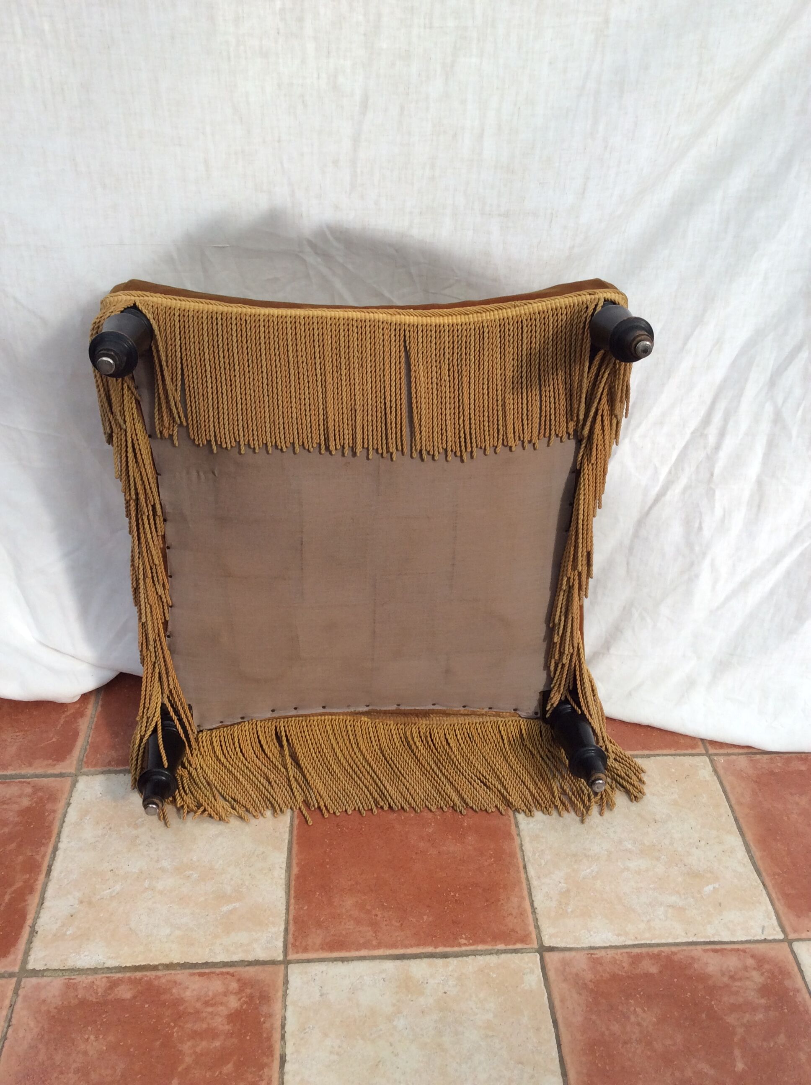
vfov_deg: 56.9
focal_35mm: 32
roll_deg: -0.5
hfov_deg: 44.1
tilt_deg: -36.1
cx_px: 406
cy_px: 542
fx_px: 1002
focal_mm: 3.3
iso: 32
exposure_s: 1/100
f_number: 2.4
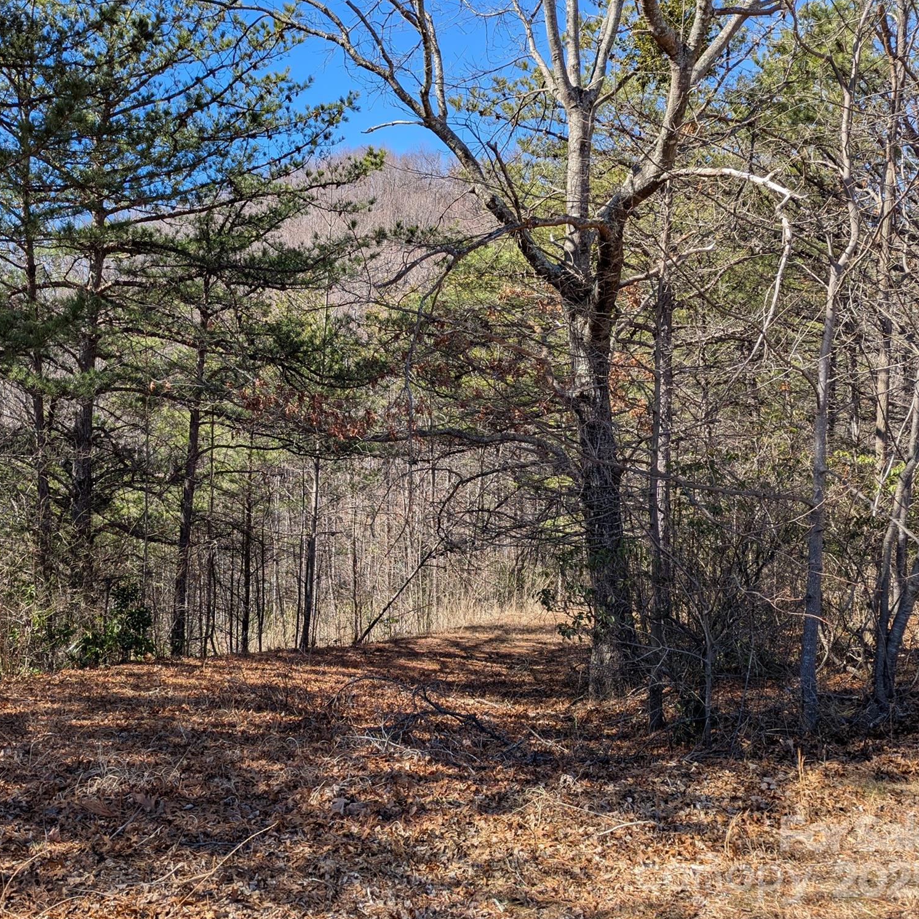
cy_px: 458
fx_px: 871
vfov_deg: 55.6
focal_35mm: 29
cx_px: 355
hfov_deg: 55.1
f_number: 1.85
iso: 42
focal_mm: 6.81
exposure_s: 1/884
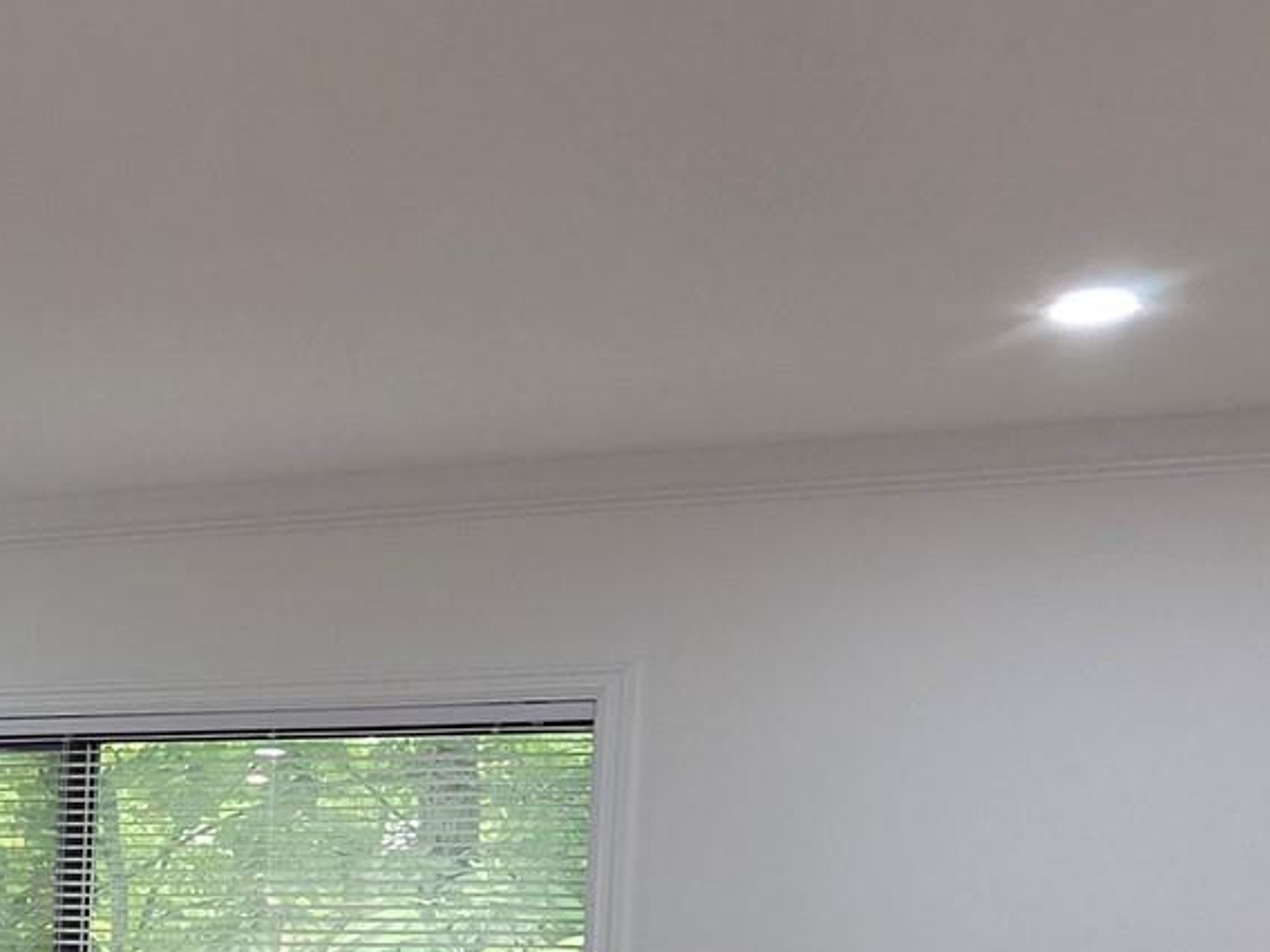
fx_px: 3045
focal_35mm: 83
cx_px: -691
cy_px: 1019
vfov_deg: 17.2
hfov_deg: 20.0
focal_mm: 5.4
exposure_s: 1/120
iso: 320
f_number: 1.8
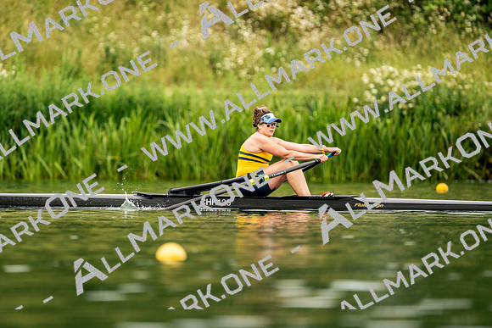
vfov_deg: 2.3
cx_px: 246
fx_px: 8202
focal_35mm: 600
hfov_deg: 3.4
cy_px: 164
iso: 800
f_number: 6.3
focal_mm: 600
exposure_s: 1/2000
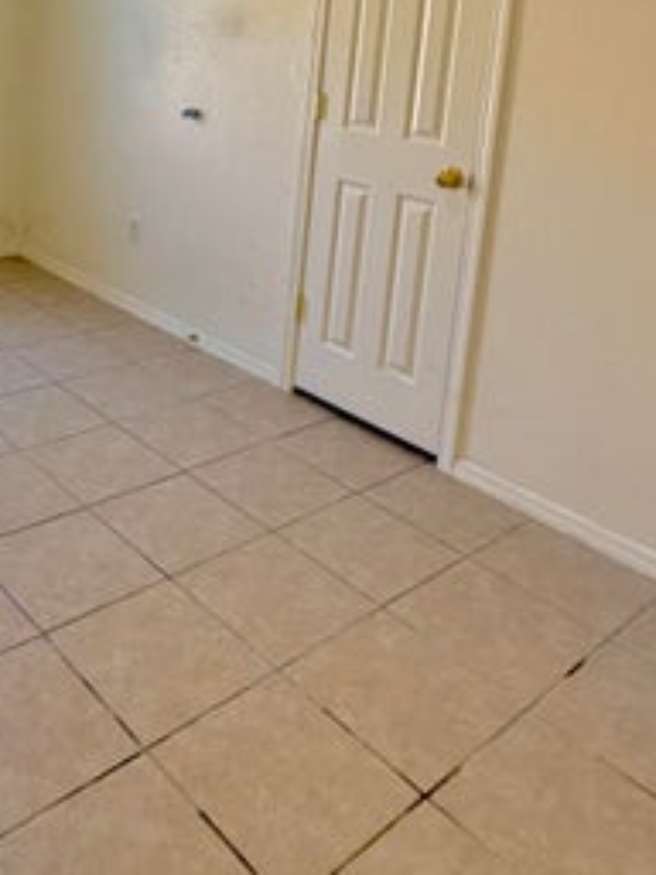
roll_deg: -4.2
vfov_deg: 48.9
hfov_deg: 39.3
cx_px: 140
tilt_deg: -8.3
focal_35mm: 35
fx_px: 884
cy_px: 147
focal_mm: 2.22
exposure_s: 1/81
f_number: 2.2
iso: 320
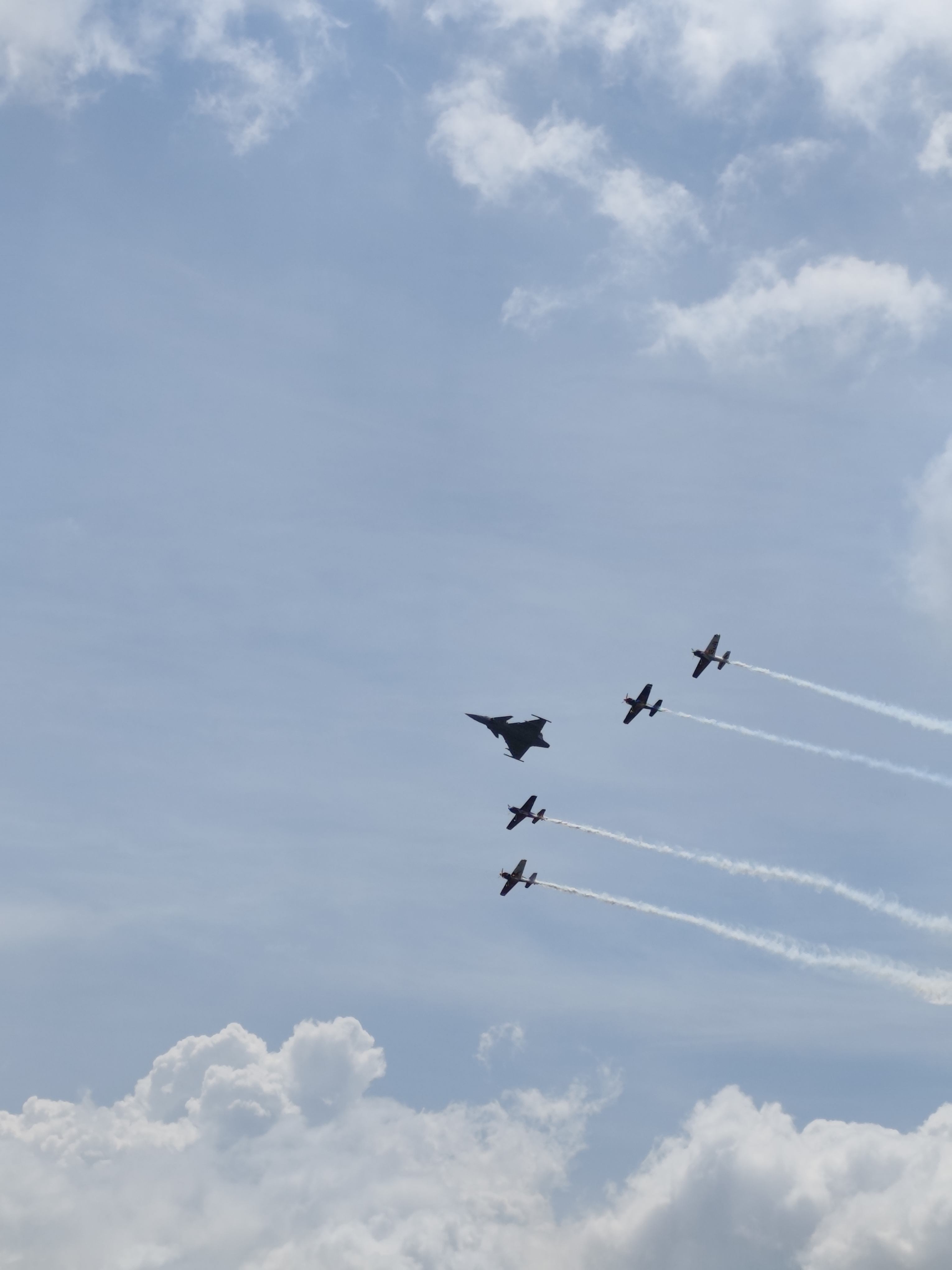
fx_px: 3410
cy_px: 635
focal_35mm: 93
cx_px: 476
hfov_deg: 15.9
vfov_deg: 21.1
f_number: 1.65
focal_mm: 6.19
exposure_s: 1/3065
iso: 50
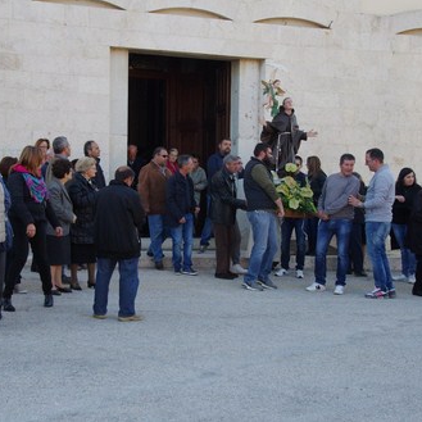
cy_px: 211
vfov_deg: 24.3
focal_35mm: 71
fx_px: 979
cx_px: 182
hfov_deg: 24.3
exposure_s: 1/250
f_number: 8
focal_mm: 37
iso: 1250
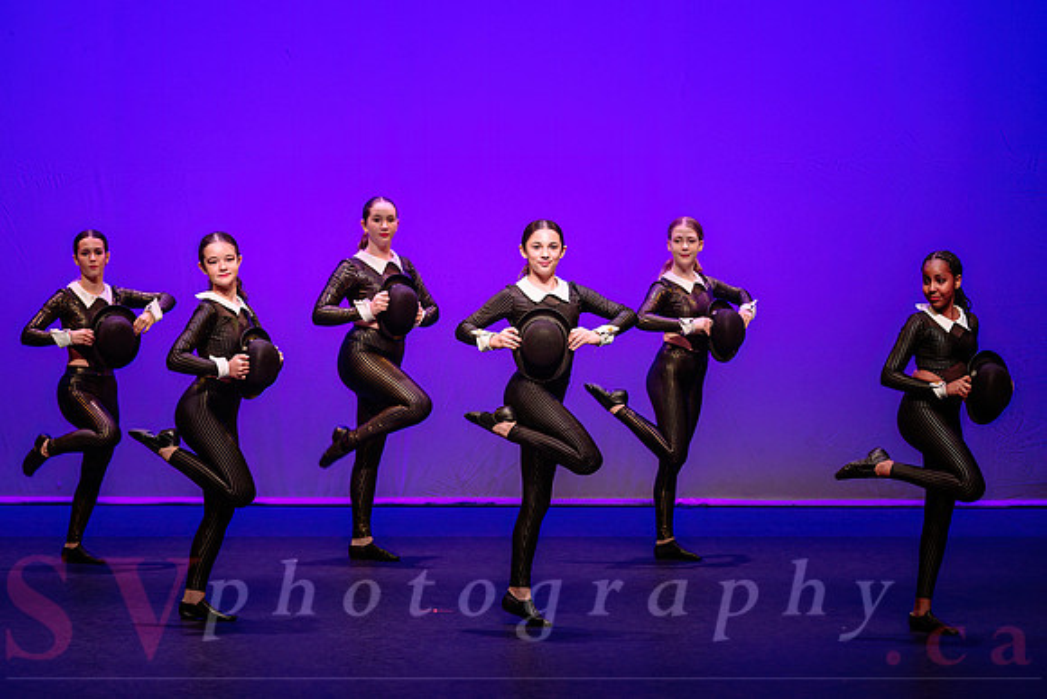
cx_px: 481
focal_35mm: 151
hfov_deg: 13.6
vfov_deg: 9.1
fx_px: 4382
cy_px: 341
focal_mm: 135
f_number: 3.5
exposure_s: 1/320
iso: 1250
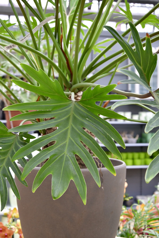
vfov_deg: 35.1
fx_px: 378
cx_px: 80
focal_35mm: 57
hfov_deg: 23.8
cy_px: 119
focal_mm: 38
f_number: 5.6
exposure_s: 1/125
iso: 800
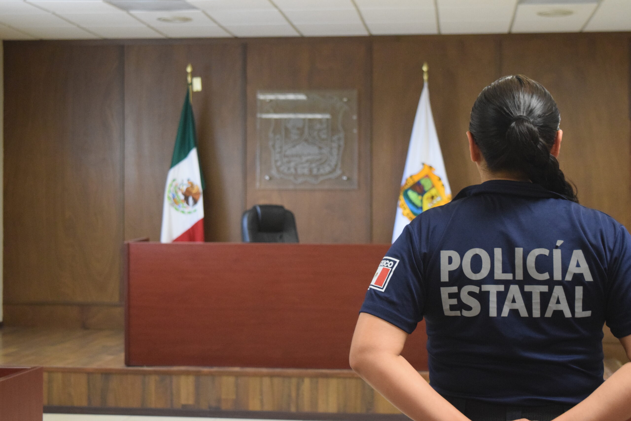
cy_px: 210
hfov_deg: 29.9
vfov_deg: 20.2
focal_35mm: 68
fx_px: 1183
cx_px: 316
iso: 3600
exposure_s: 1/60
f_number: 5
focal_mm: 45
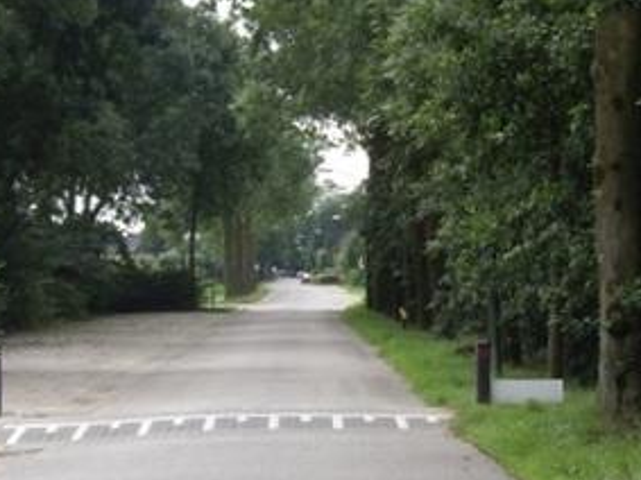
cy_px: 211
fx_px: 1592
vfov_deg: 17.1
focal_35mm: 86
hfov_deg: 22.2
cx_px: 587
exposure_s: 1/320
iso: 64
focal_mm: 7.9
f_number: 2.8
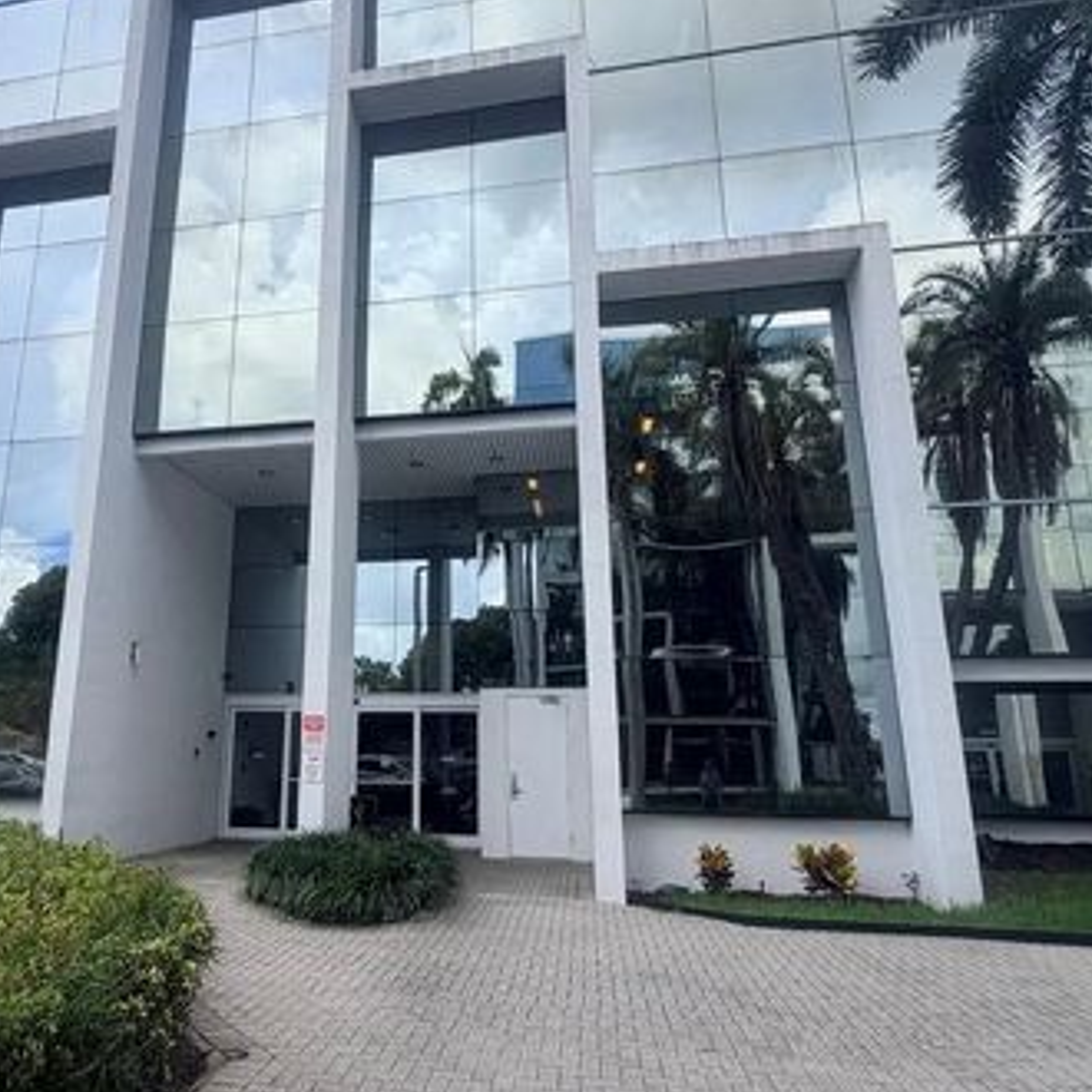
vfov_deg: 65.0
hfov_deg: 64.1
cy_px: 549
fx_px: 857
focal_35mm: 24
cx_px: 407
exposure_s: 1/770
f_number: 2.2
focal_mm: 2.22
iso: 32
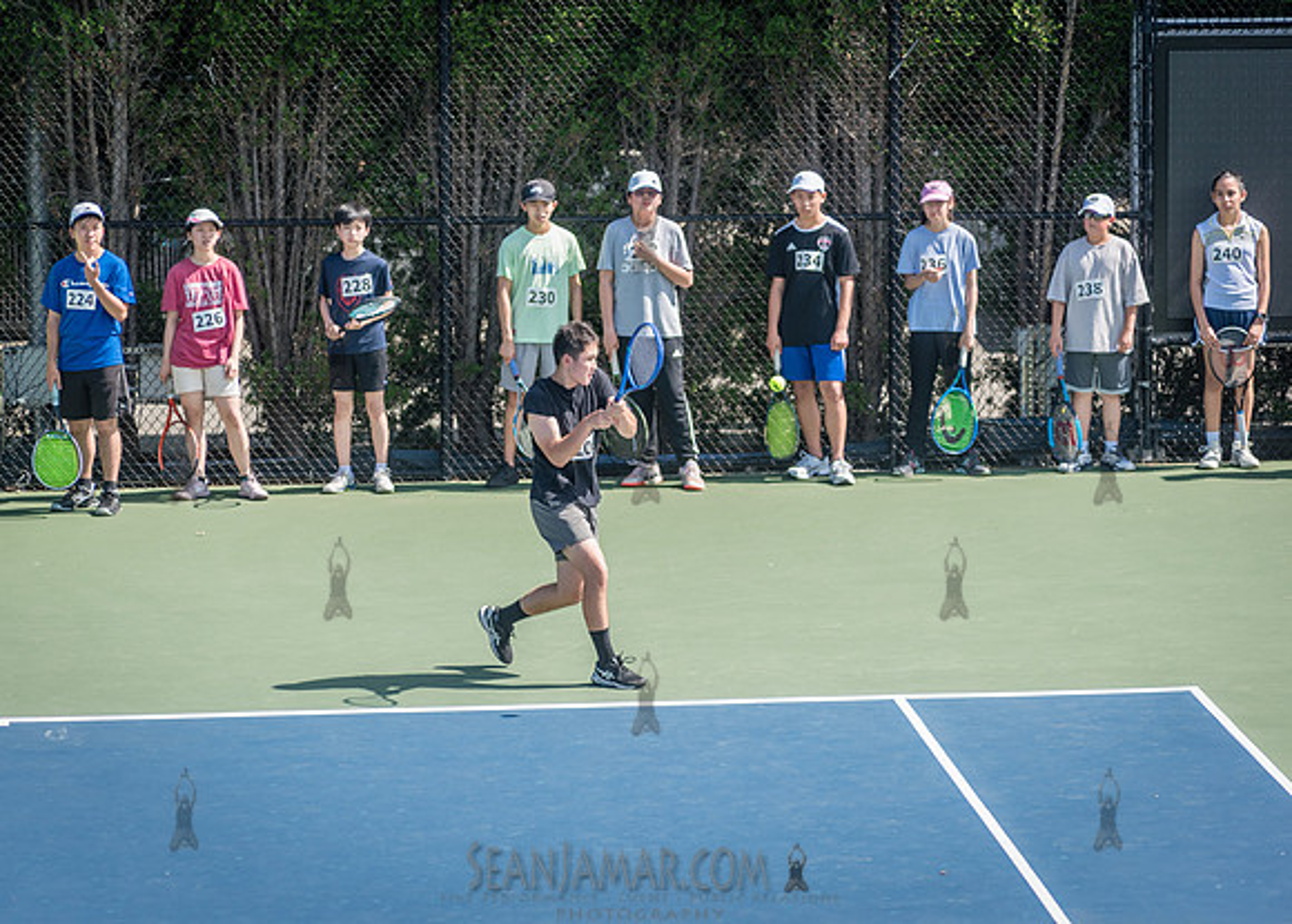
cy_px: 462
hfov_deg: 9.6
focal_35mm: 210
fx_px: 7712
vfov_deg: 6.9
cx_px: 600
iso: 200
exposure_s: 1/1600
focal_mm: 200
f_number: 3.5
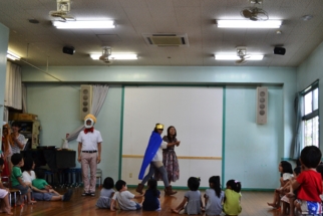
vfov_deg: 32.6
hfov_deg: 47.2
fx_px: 368
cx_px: 189
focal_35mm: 41
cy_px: 130
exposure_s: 1/100
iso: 400
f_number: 5
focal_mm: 22
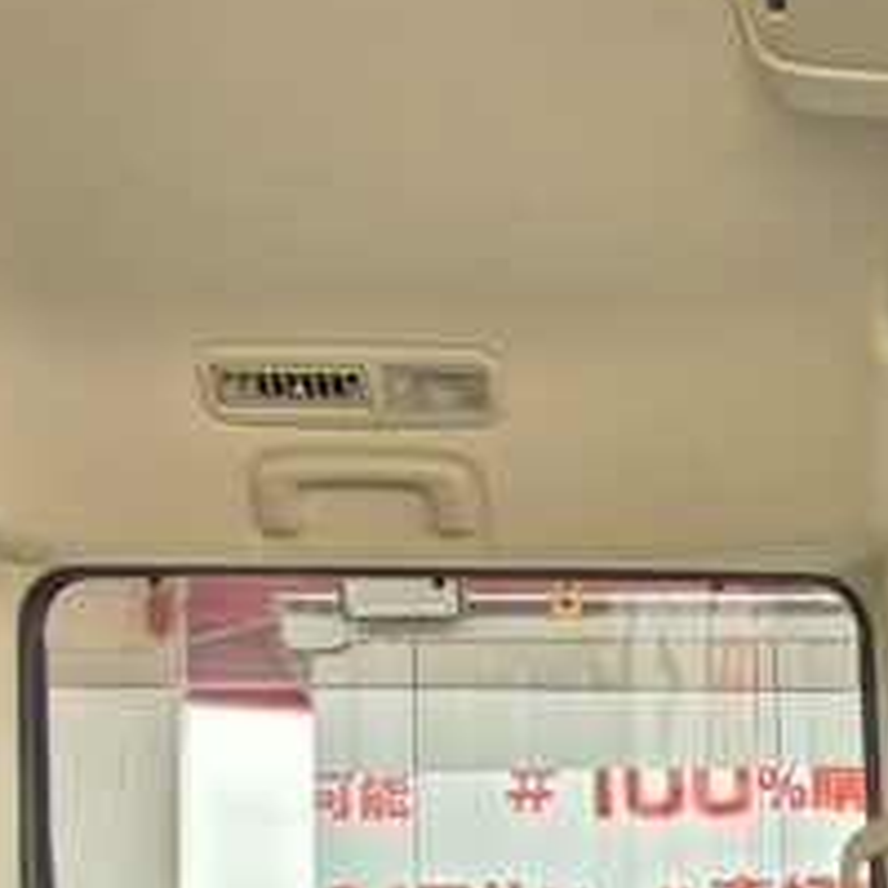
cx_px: 724
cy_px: 1128
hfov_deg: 35.5
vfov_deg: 30.0
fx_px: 1335
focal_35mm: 46
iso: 125
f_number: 2.2
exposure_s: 1/50
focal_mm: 2.2
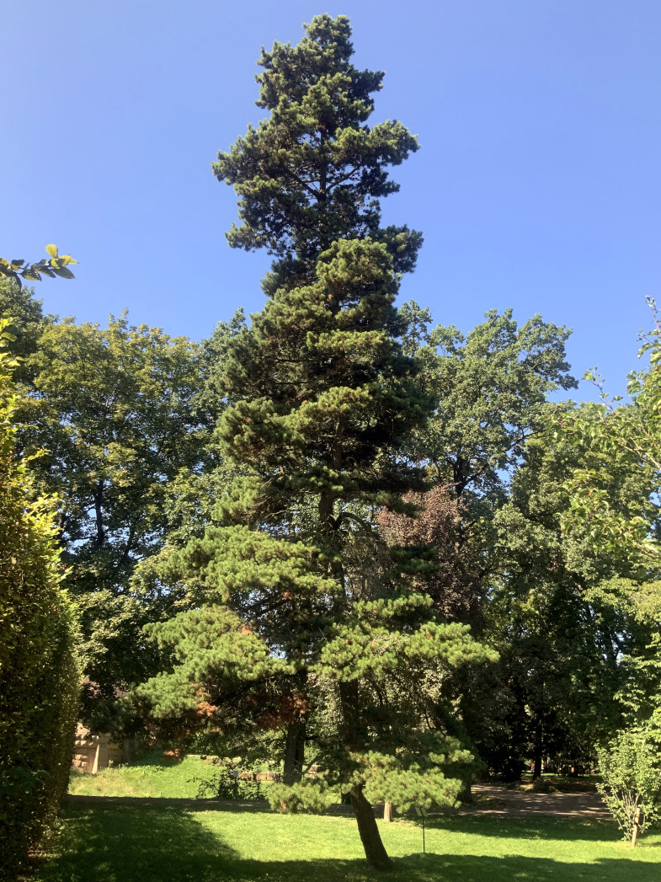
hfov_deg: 48.2
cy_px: 441
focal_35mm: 29
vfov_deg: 61.7
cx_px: 330
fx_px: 738
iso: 16
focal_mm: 3
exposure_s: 1/781
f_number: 1.8
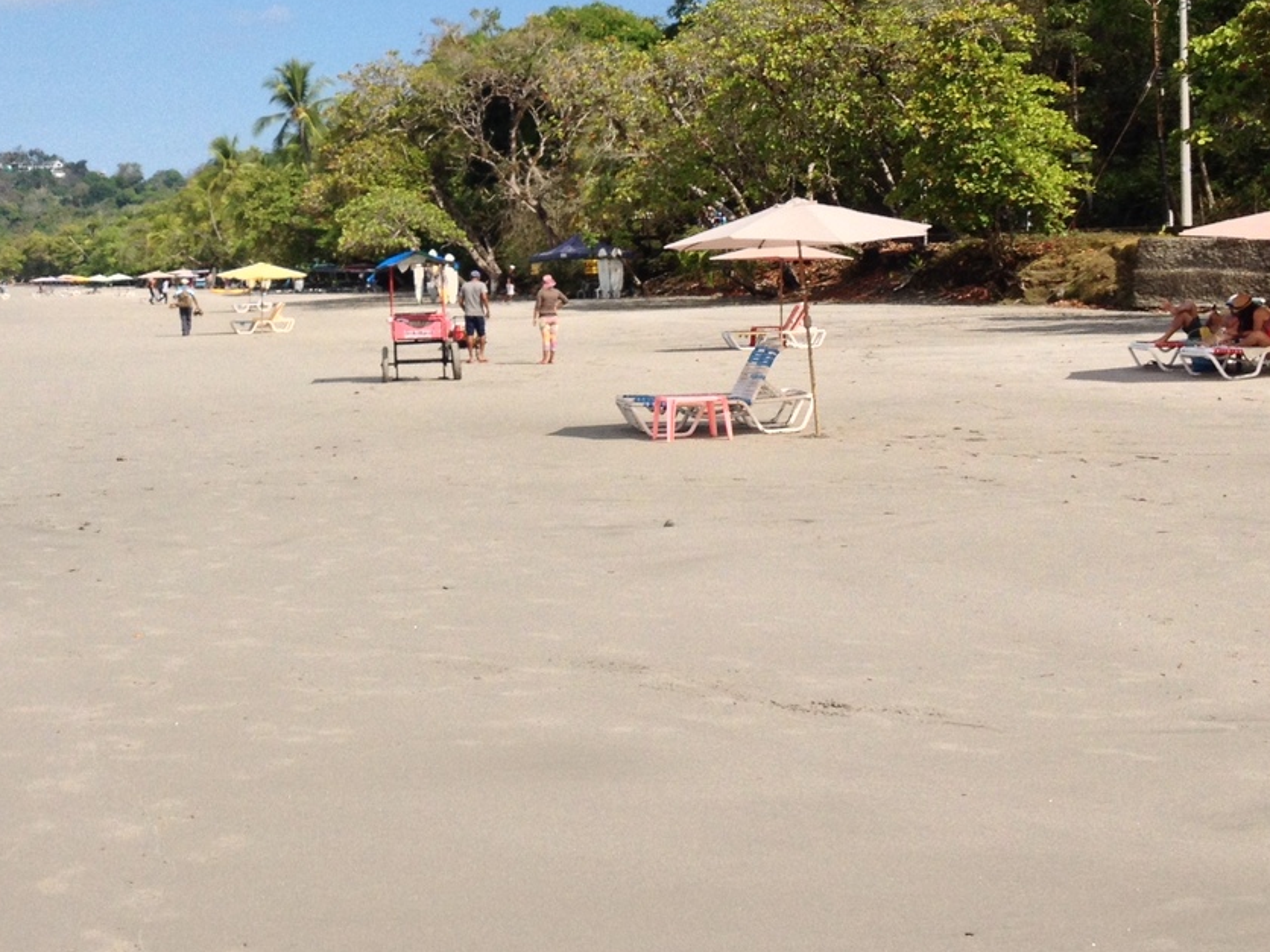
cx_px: 387
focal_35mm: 67
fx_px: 2458
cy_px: 169
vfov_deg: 21.6
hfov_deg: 28.7
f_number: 2.4
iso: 50
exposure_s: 1/2404
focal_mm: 4.28
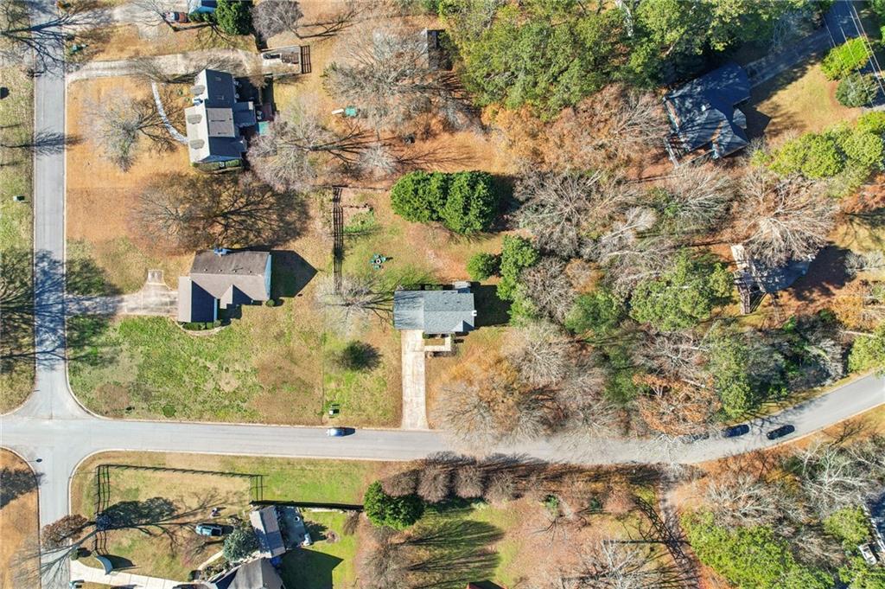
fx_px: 540
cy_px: 294
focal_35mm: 22
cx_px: 442
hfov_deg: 78.6
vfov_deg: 57.1
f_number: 2.8
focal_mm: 8.4
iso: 100
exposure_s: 1/500
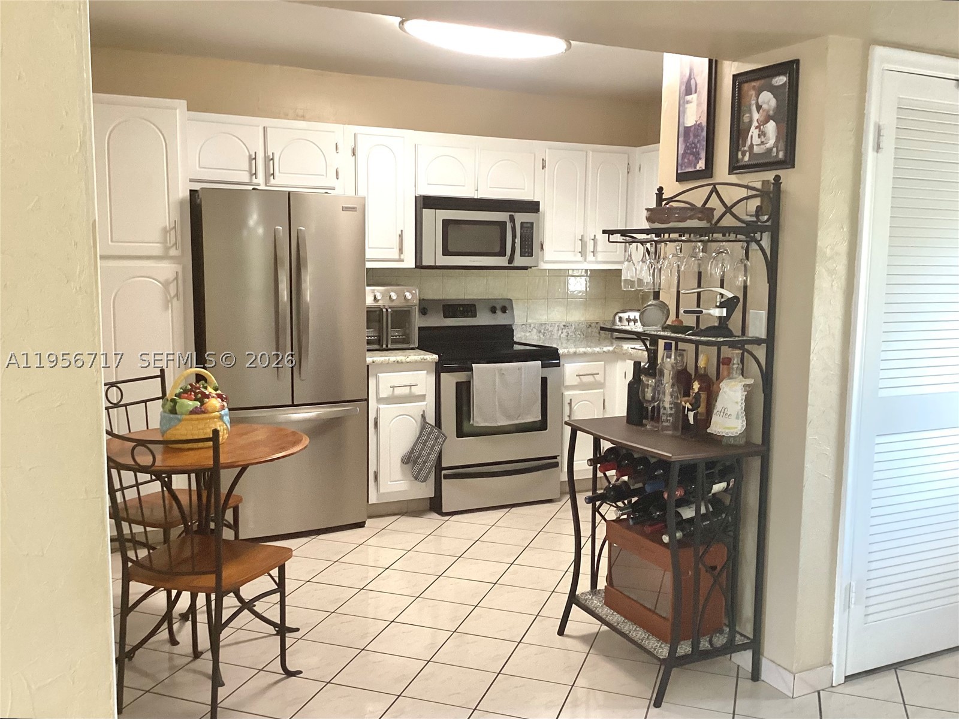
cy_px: 360
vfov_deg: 45.4
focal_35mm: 31
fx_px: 859
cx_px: 480
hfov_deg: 58.4
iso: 200
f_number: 2.4
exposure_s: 1/60
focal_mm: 3.3
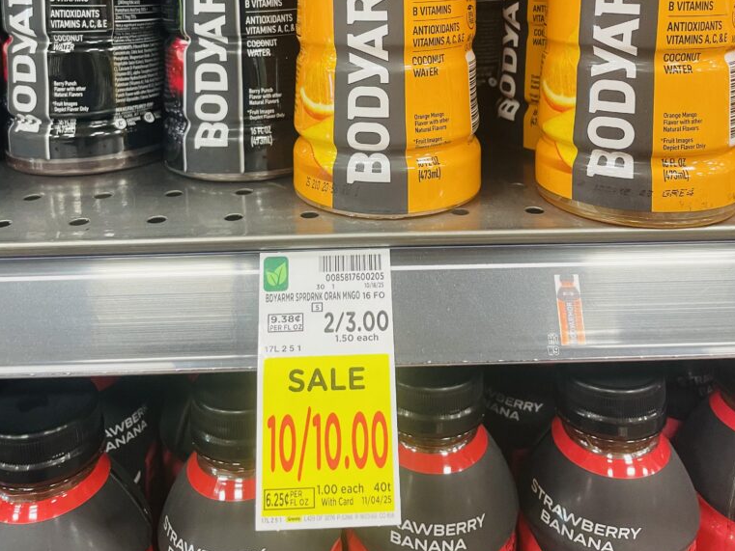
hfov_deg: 52.6
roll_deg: +1.3
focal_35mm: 35
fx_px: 743
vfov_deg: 38.2
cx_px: 369
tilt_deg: -9.8
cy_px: 67
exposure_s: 1/60
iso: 160
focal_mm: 4.2
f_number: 1.6
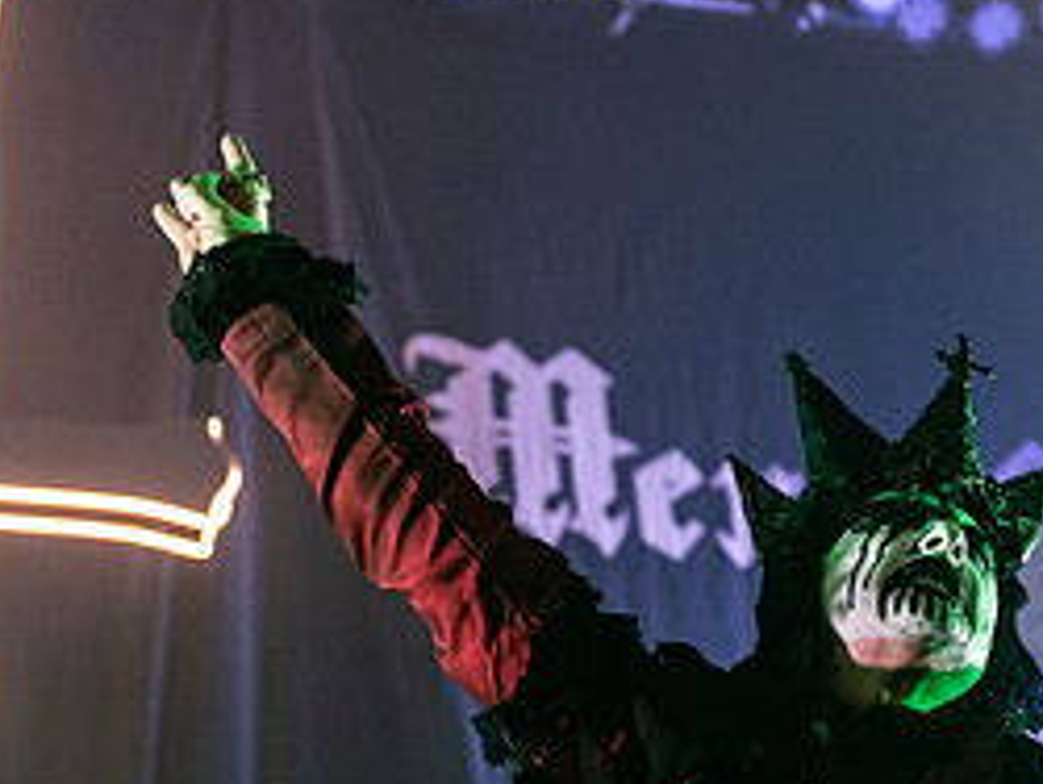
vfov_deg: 14.8
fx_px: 3016
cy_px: 522
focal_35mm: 100
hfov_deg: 19.5
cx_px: 271
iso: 2000
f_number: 3.2
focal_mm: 42
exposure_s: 1/320
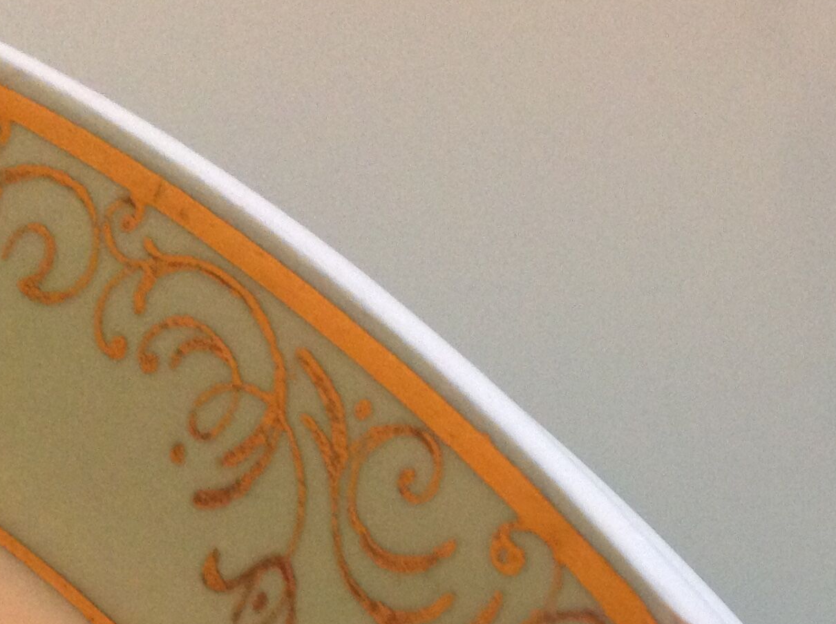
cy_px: 651
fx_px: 1808
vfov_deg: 18.9
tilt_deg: -75.3
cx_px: 658
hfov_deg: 25.6
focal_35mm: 75
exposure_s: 1/17
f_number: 2.4
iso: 320
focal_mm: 4.28
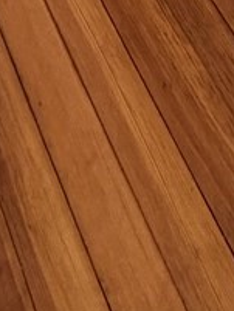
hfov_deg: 13.8
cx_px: 194
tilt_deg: -9.8
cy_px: -696
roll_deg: +0.6
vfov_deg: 10.4
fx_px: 963
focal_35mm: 107
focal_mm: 2.22
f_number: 2.2
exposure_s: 1/120
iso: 200
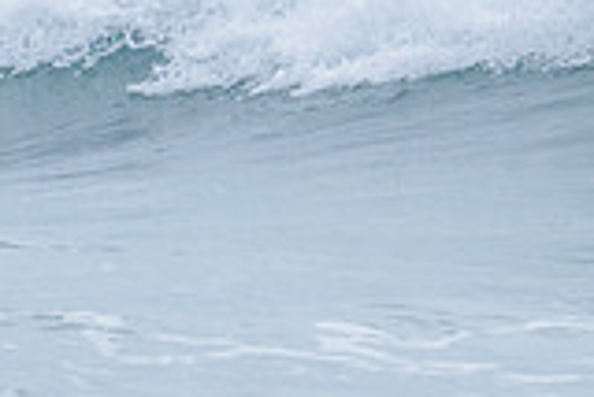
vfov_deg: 0.6
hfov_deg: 0.9
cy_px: -230
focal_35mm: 2221
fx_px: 36679
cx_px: 1002
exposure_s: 1/2000
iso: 160
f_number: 5.6
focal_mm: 500
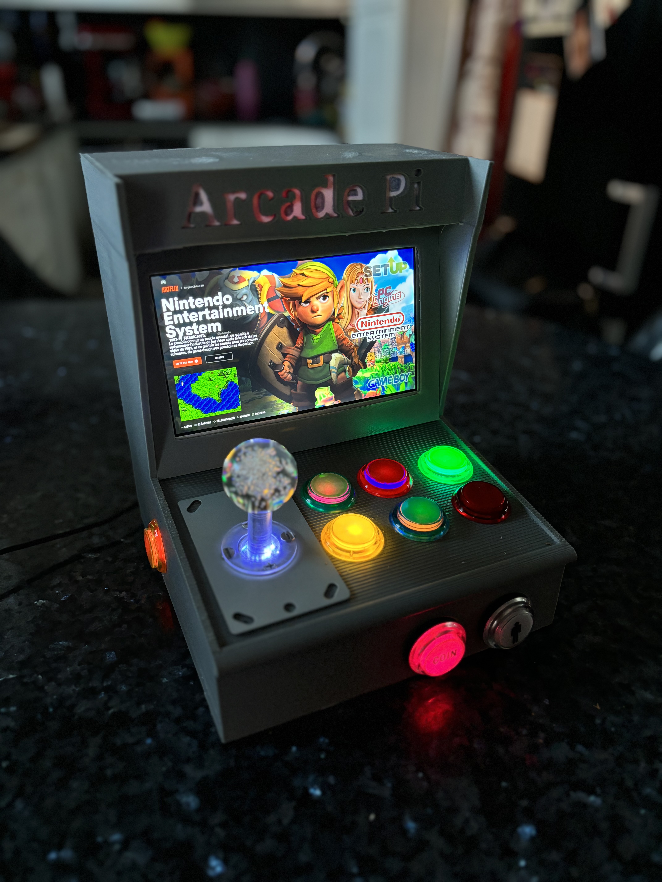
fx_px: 663
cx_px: 331
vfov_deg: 67.3
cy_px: 441
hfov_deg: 53.1
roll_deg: -1.4
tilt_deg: -29.5
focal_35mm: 26
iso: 250
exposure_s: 1/50
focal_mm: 5.96
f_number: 1.6
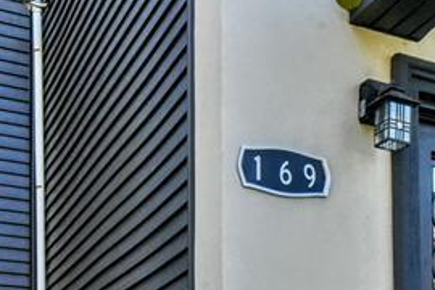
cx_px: 343
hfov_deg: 27.6
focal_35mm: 72
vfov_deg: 16.9
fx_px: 870
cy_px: 452
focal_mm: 19
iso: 8000
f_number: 14
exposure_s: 1/400
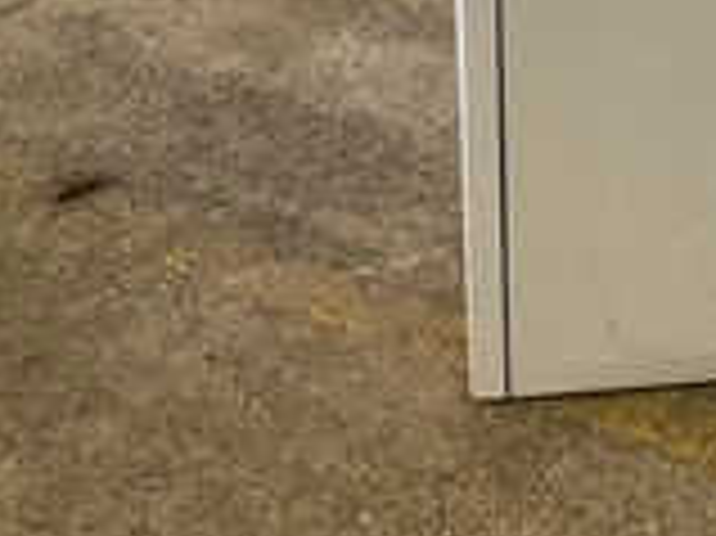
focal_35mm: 73
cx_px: 743
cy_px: -122
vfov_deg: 18.9
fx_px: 1509
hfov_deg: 25.2
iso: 40
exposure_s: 1/60
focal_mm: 3
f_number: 1.8
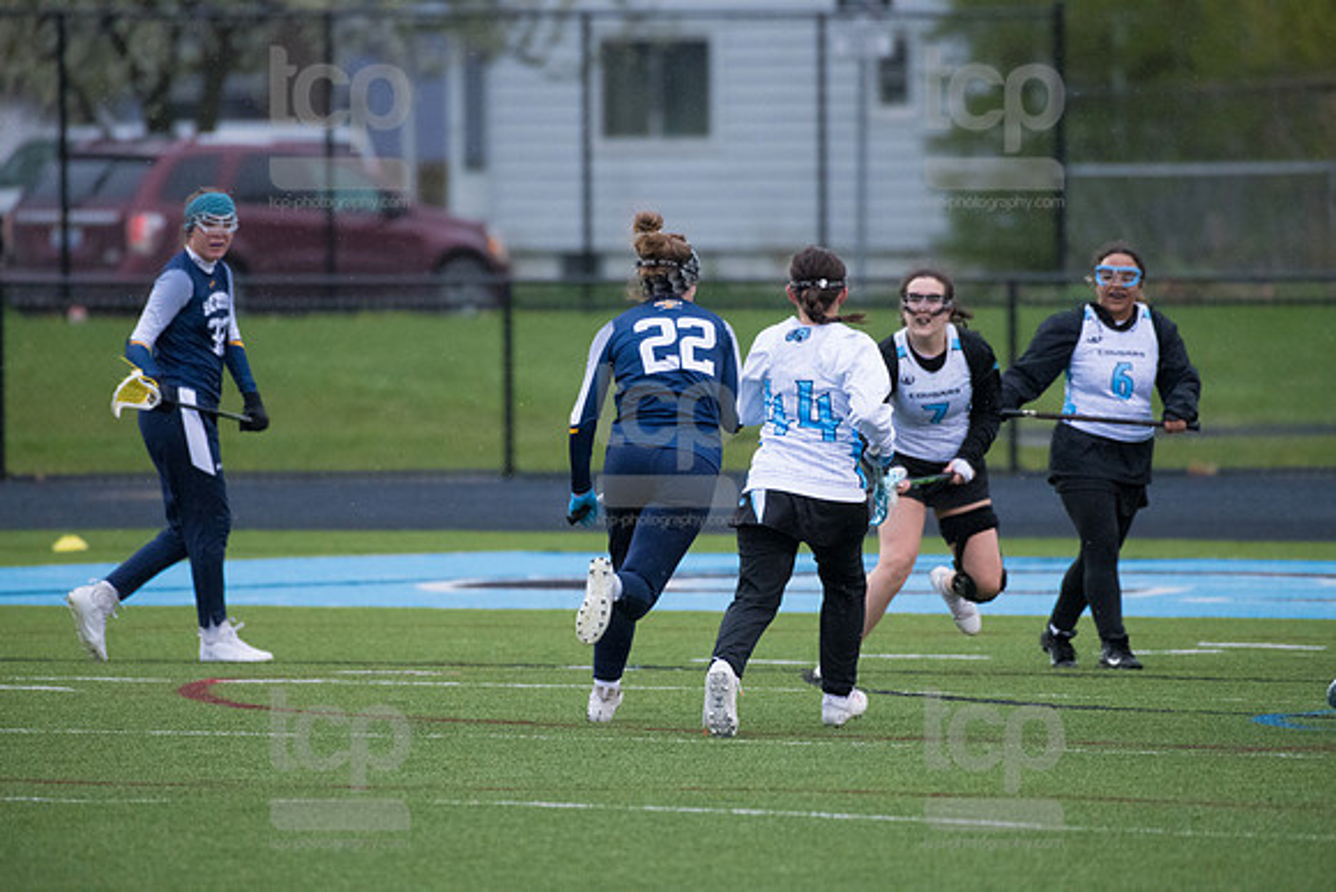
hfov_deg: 4.7
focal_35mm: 440
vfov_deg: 3.1
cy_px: 446
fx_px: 16332
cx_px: 668
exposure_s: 1/1600
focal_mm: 440
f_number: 5.6
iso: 4000
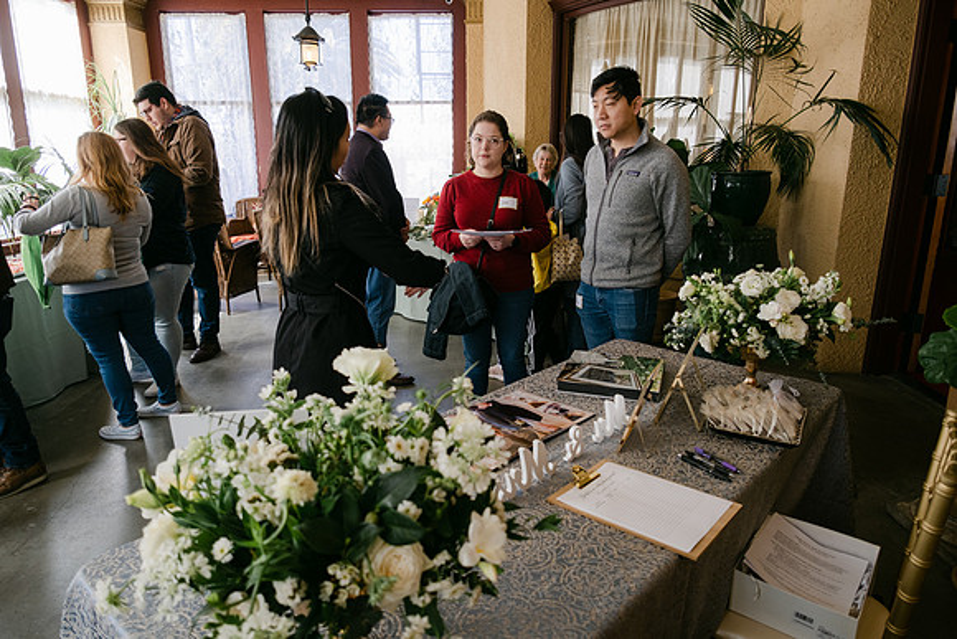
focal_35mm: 24
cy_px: 320
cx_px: 478
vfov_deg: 53.2
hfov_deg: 73.7
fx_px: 638
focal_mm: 16
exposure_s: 1/125
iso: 320
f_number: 2.8
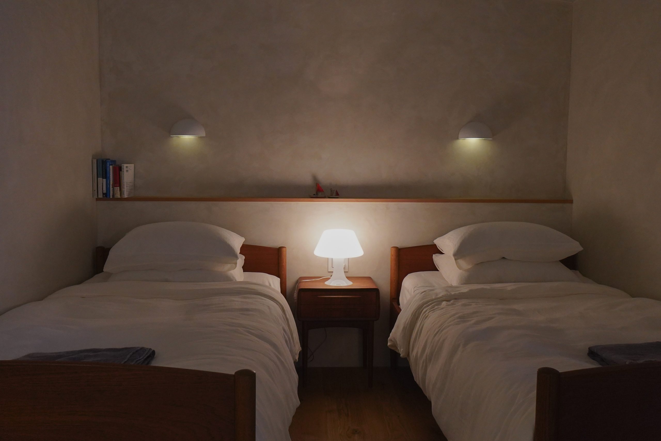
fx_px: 551
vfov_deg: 43.6
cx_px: 330
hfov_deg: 61.9
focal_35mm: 30
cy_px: 220
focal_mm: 20
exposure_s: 1/40
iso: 2500
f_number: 8
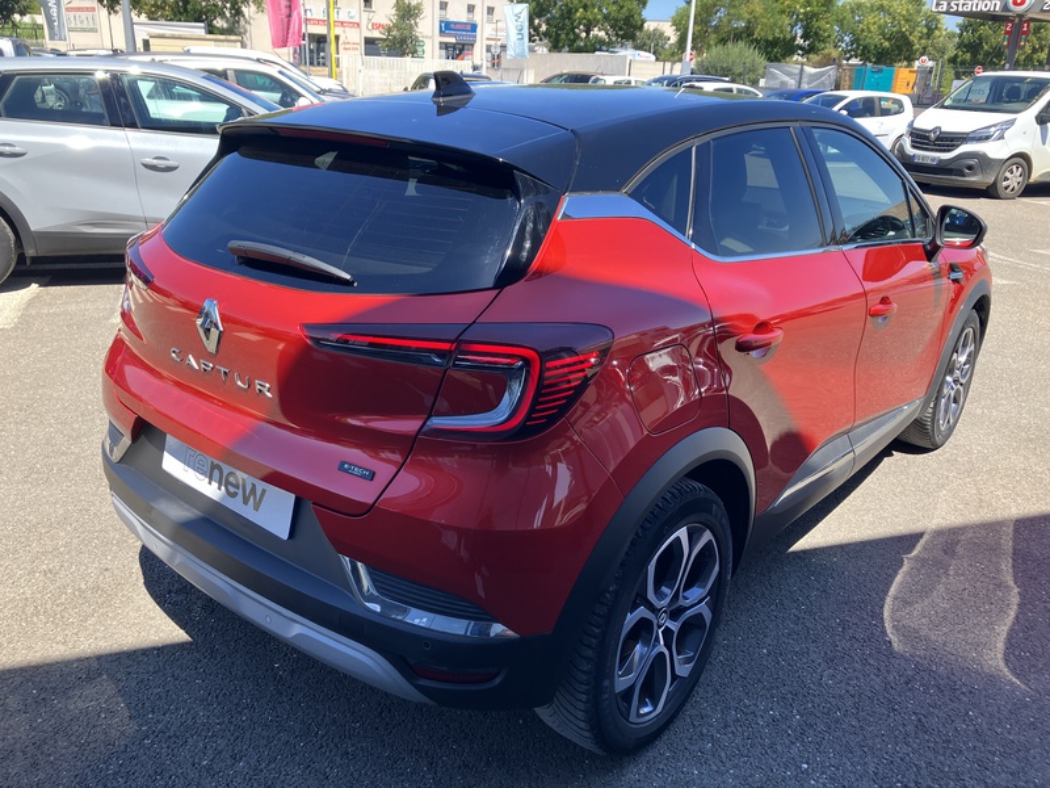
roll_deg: -0.9
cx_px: 525
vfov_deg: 49.7
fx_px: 849
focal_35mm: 28
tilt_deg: -19.7
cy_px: 394
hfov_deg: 63.4
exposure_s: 1/401
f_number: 1.8
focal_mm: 3.99
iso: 32
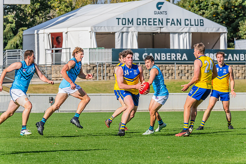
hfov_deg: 6.6
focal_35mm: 314
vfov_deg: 4.4
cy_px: 82
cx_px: 123
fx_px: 2145
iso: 800
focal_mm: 310
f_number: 13
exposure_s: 1/1600
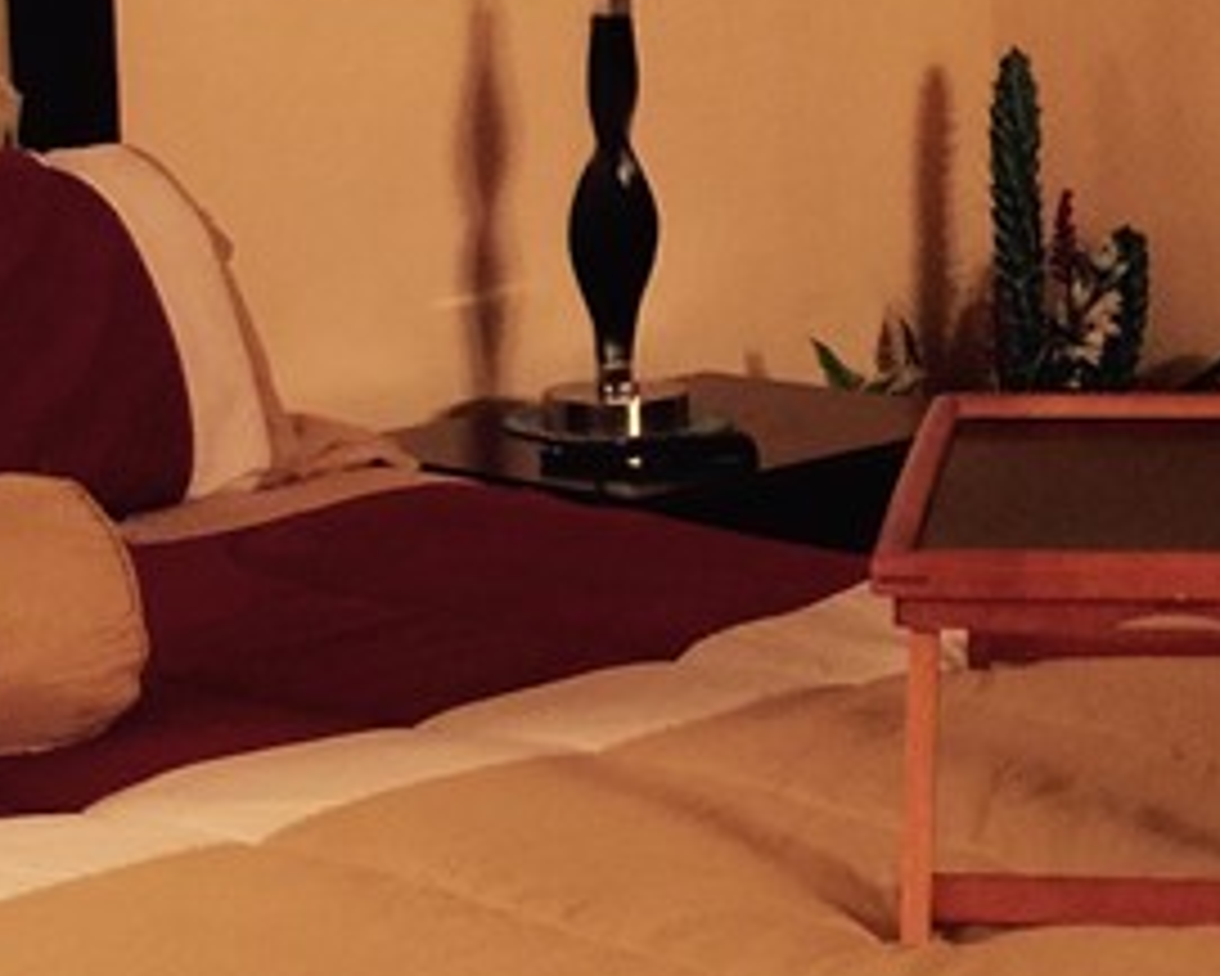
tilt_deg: -11.3
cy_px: 396
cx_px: 522
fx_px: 3865
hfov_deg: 17.9
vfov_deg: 14.4
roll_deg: -0.3
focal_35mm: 107
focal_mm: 4.15
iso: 100
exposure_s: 1/4
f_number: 2.2
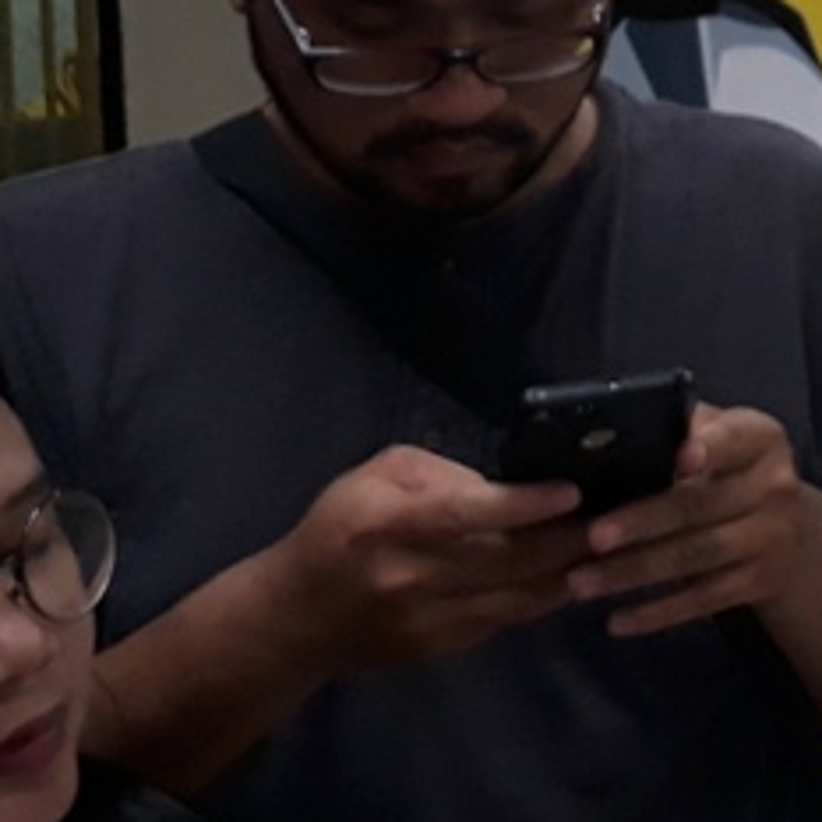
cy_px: -67
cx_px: 1605
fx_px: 2821
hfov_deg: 14.1
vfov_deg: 16.1
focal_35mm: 105
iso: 160
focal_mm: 3.6
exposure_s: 1/33
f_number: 1.9
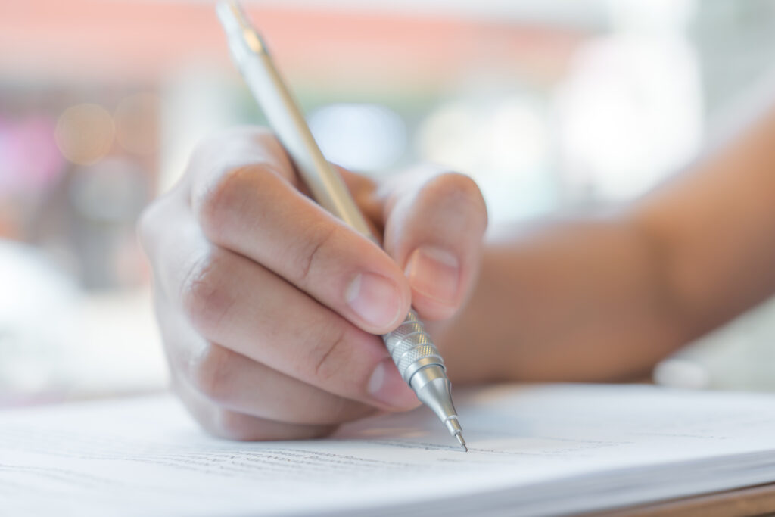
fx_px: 1636
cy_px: 258
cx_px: 388
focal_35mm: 76
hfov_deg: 26.6
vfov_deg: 18.0
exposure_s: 1/60
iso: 125
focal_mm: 51
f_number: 4
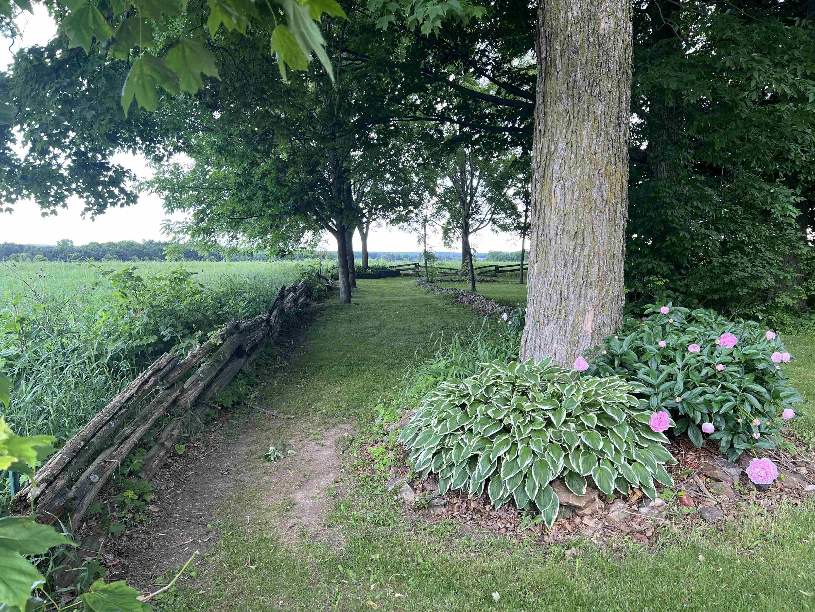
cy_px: 306
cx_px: 408
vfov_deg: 53.1
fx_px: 612
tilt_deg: -5.7
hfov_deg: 67.3
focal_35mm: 26
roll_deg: -0.8
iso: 40
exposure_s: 1/121
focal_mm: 5.7
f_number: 1.5
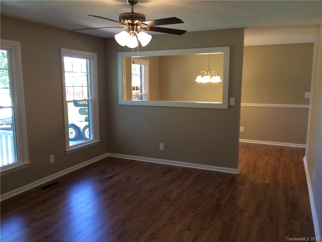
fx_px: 270
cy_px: 121
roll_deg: +0.5
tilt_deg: -10.2
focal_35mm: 29
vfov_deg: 48.2
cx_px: 161
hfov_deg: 61.7
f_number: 2.2
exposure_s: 1/30
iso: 50
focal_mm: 4.15
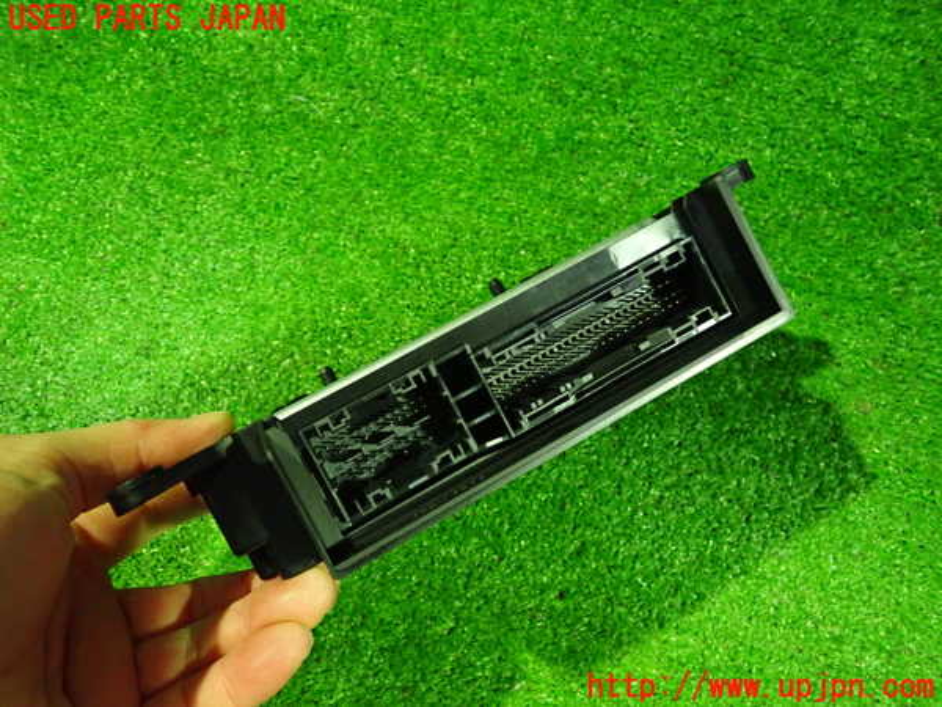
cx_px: 471
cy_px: 354
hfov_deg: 60.0
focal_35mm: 30
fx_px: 816
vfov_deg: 46.8
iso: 800
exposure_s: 1/20
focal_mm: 5.4
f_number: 2.3
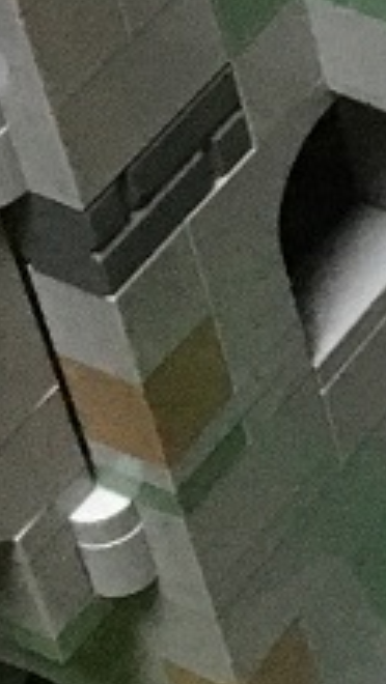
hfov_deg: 6.3
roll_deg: +0.5
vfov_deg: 11.8
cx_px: 1273
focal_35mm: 174
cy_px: -351
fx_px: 3161
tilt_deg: -37.8
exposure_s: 1/17
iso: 320
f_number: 2.2
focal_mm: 4.15
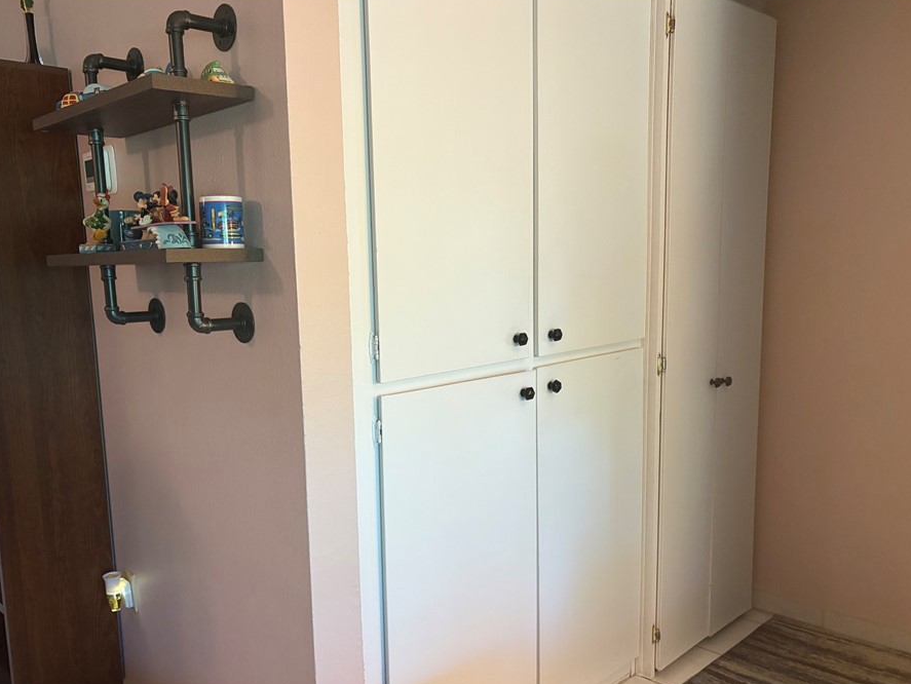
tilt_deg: -9.0
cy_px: 385
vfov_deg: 46.7
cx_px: 421
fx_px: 790
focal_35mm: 30
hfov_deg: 59.9
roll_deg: +2.0
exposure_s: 1/60
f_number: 1.6
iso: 400
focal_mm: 5.96
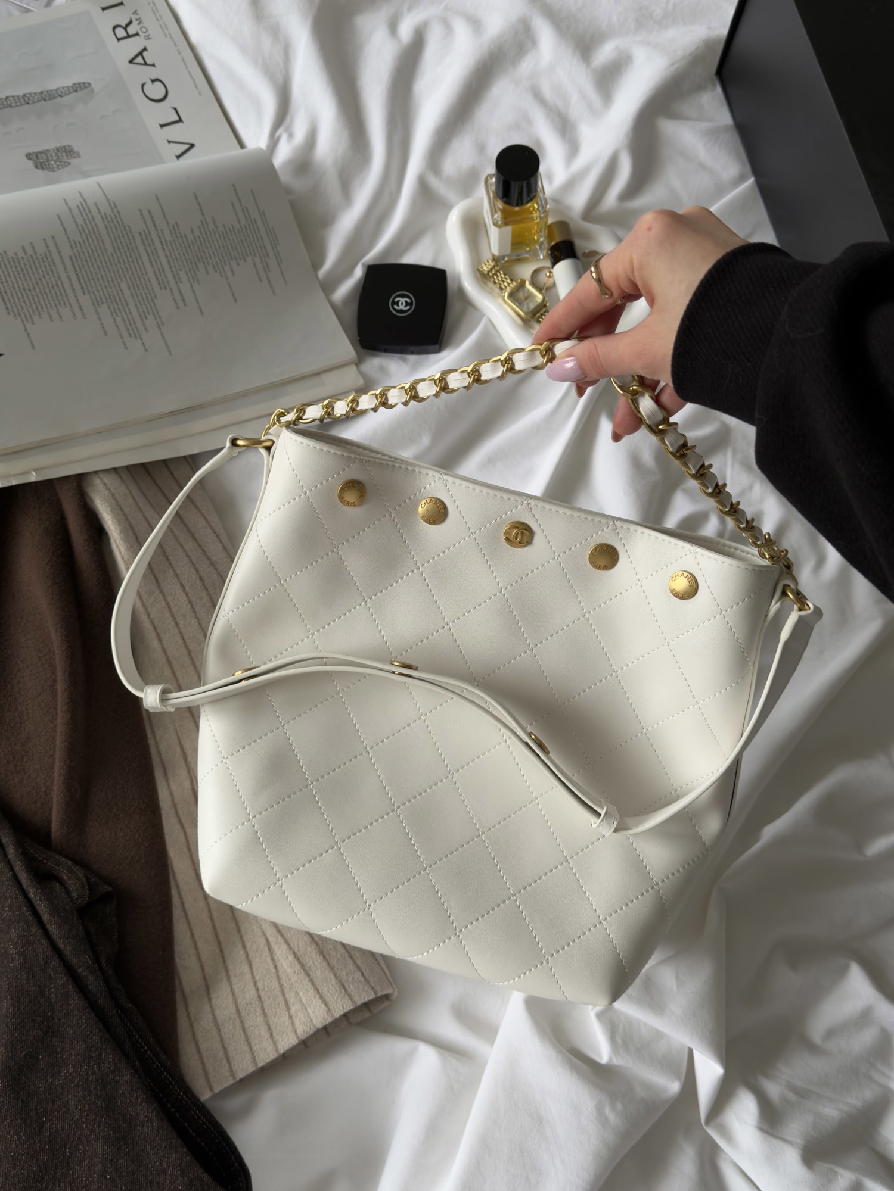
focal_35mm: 35
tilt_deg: -72.4
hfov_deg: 40.7
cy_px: 596
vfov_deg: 52.6
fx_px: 1205
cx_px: 447
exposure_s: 1/99
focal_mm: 6.76
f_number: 1.78
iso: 100
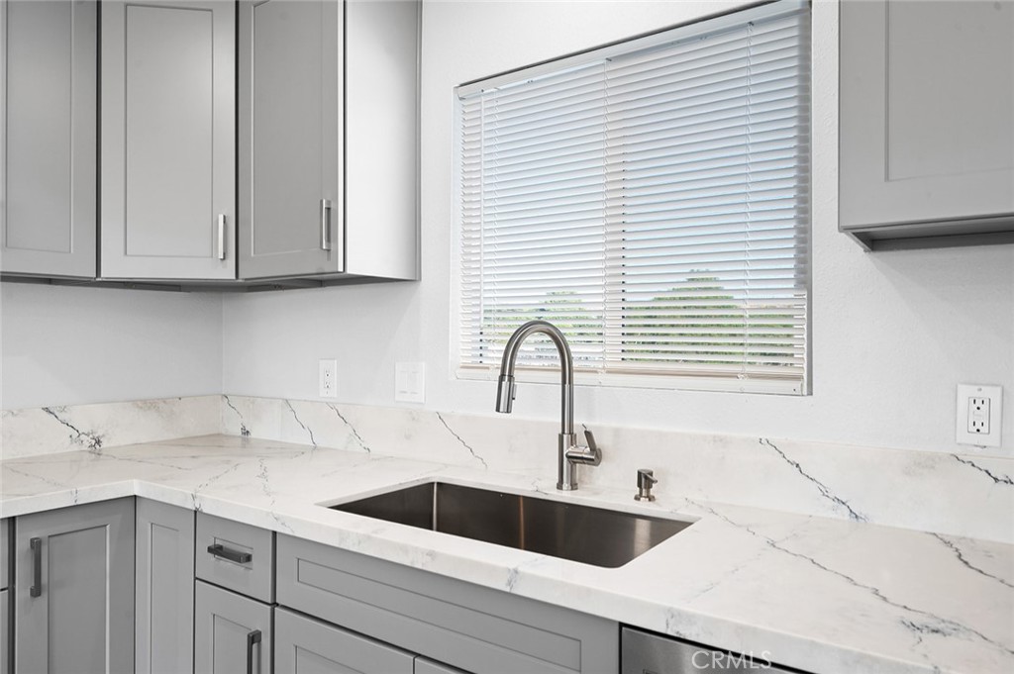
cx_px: 507
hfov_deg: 77.4
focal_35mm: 22
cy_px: 337
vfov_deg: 56.1
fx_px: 633
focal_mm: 22.5
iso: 250
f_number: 9
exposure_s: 1/13
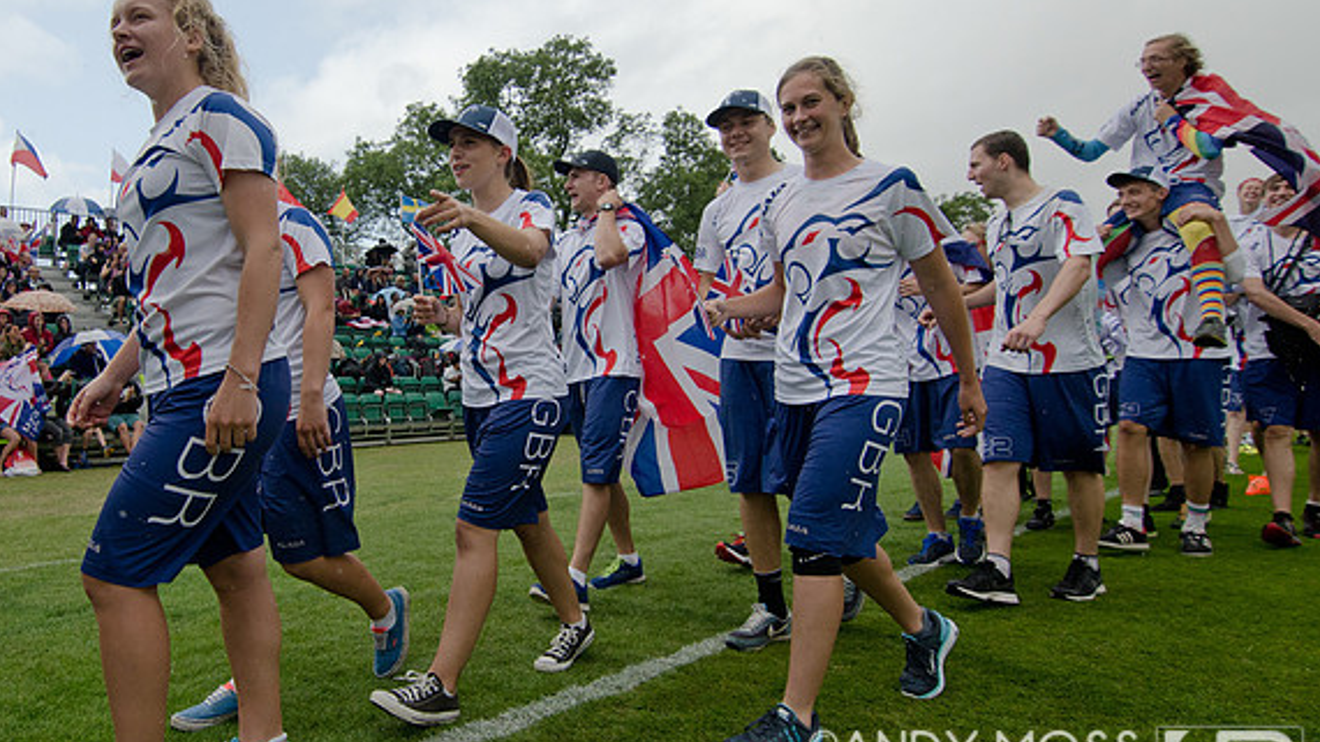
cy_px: 400
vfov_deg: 62.2
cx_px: 661
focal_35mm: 18
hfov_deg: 94.2
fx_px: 614
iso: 500
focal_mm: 11
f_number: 4.5
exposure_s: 1/2000
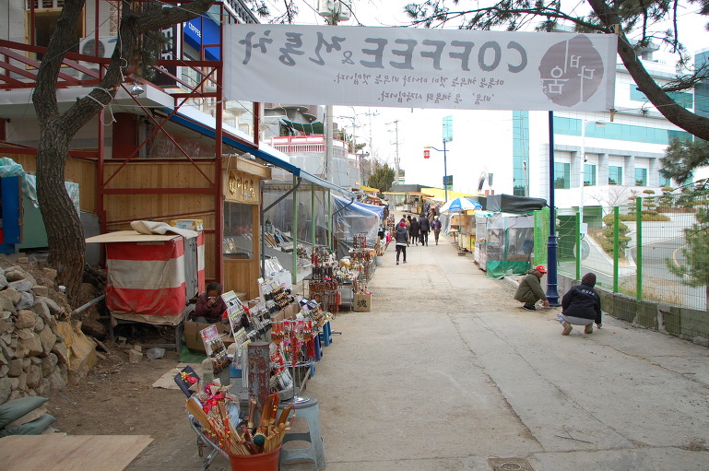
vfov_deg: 47.8
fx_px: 531
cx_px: 354
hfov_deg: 67.4
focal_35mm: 27
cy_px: 236
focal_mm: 18
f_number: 7.1
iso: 200
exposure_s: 1/160
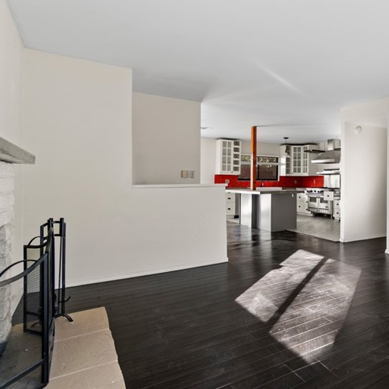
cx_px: 361
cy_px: 178
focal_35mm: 25
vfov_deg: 62.8
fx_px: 318
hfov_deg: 53.7
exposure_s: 1/8
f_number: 4
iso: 200
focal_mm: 10
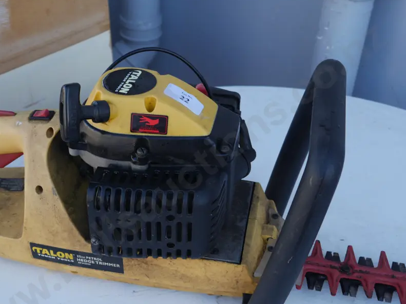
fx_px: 668
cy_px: 190
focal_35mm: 57
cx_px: 172
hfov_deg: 33.7
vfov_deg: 25.6
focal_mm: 22
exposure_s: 1/125
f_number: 5.6
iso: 200
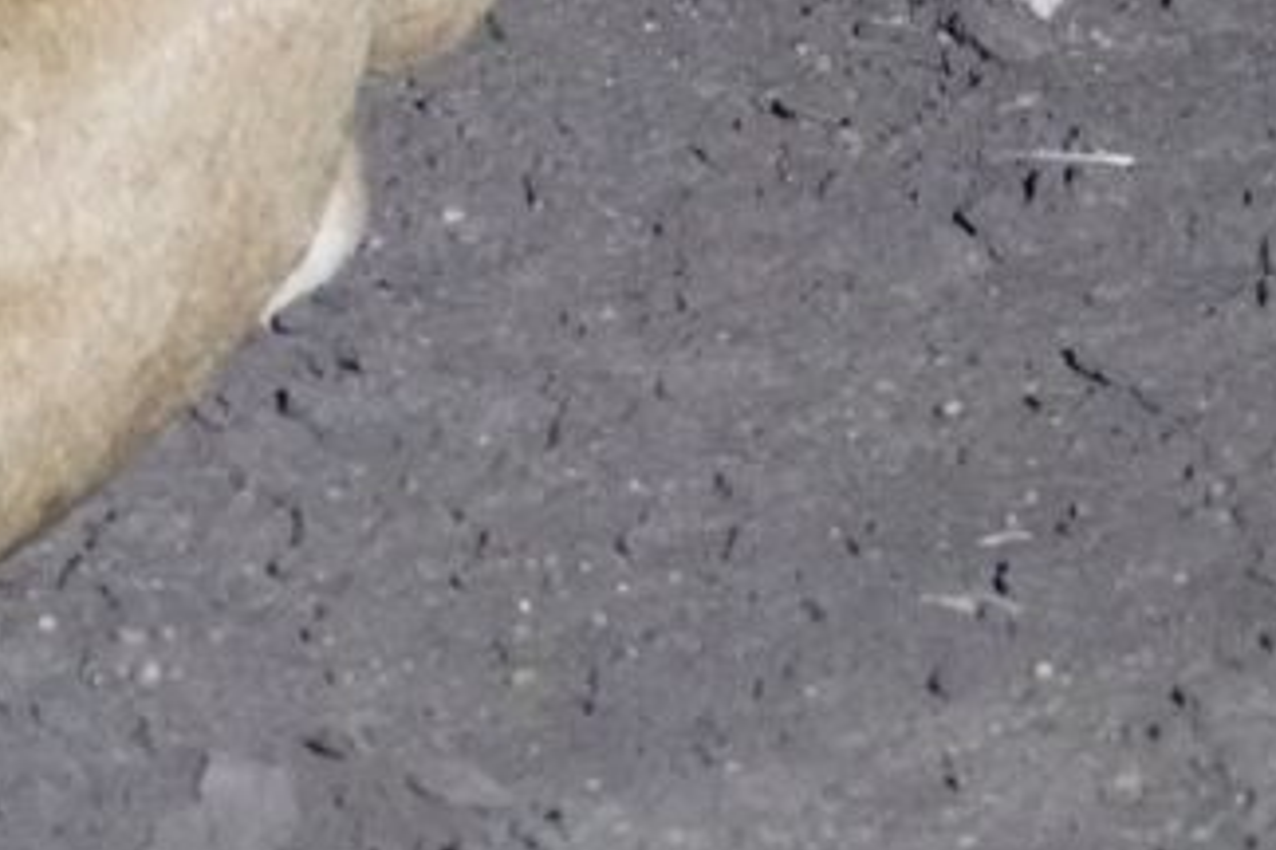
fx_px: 26227
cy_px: -260
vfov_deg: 1.9
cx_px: -622
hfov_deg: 2.8
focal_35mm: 740
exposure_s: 1/15
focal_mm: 73.24
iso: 6400
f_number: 4
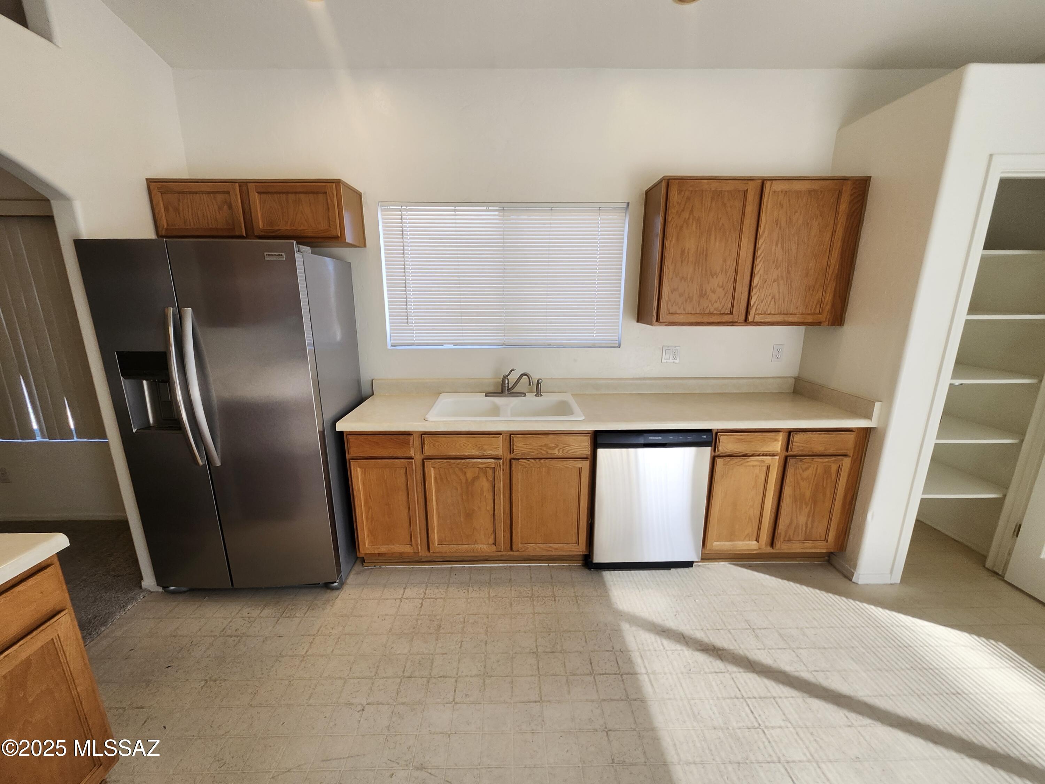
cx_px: 522
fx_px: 392
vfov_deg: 89.9
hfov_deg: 106.2
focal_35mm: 13
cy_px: 392
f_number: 2.2
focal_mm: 1.74
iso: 50
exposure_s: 1/120
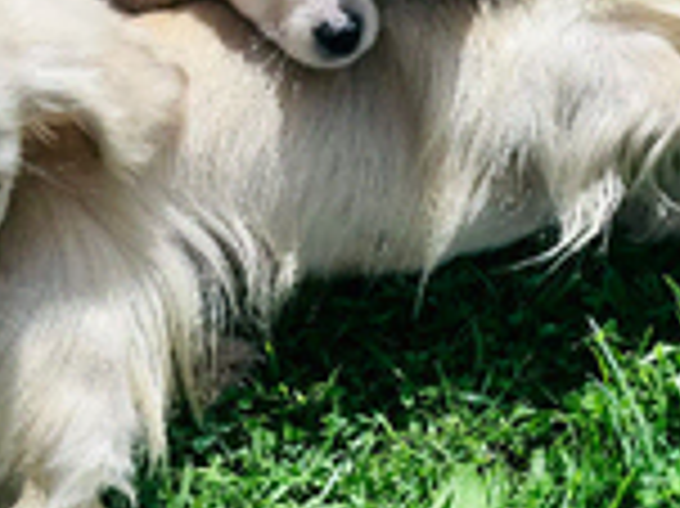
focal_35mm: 75
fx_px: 1472
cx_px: 376
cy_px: 348
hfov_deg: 26.0
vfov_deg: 19.5
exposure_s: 1/3597
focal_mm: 6.76
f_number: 1.78
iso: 80
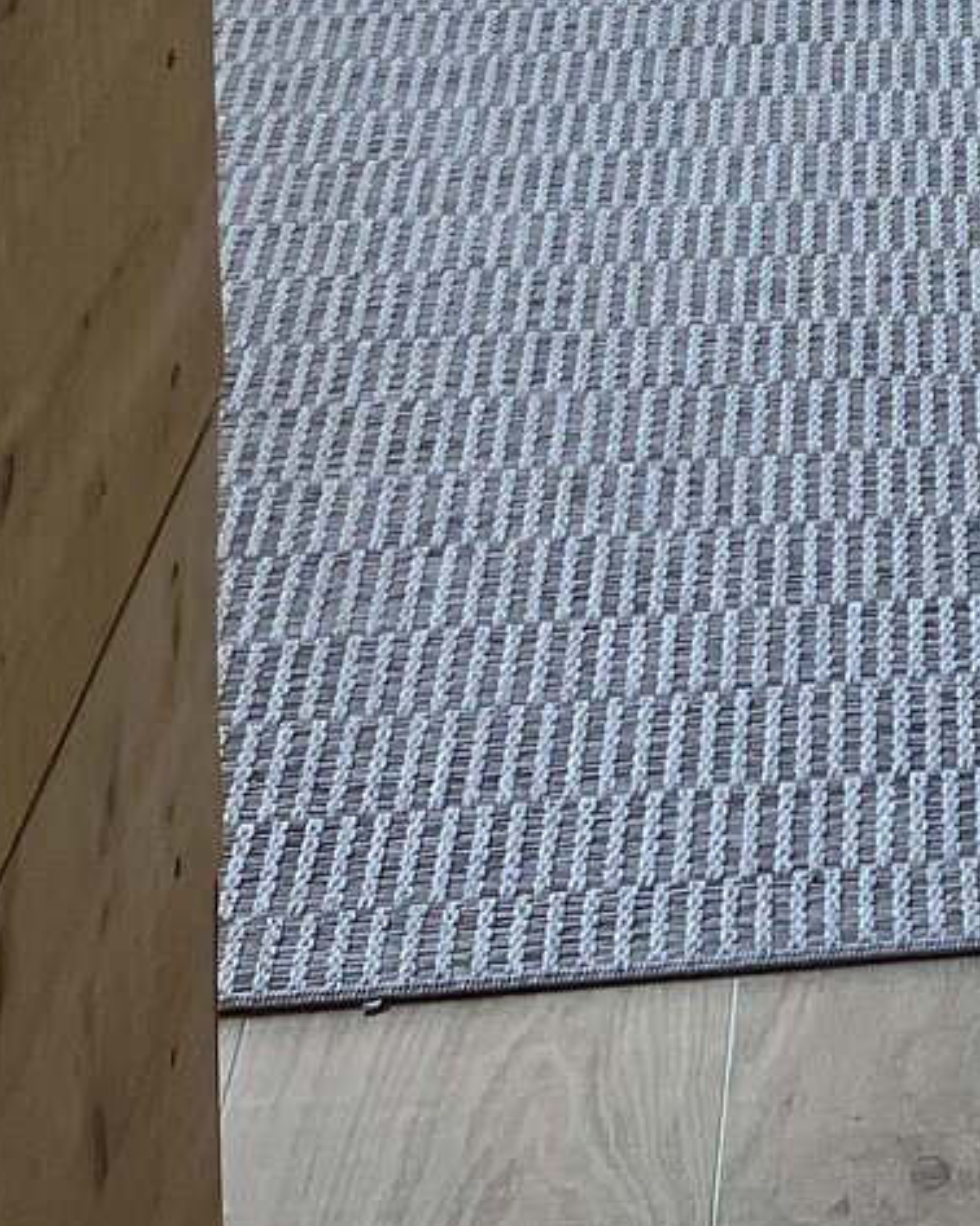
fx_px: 4027
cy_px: -1143
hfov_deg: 12.9
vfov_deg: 14.6
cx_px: 1623
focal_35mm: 111
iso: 64
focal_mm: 3.99
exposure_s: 1/111
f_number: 1.8
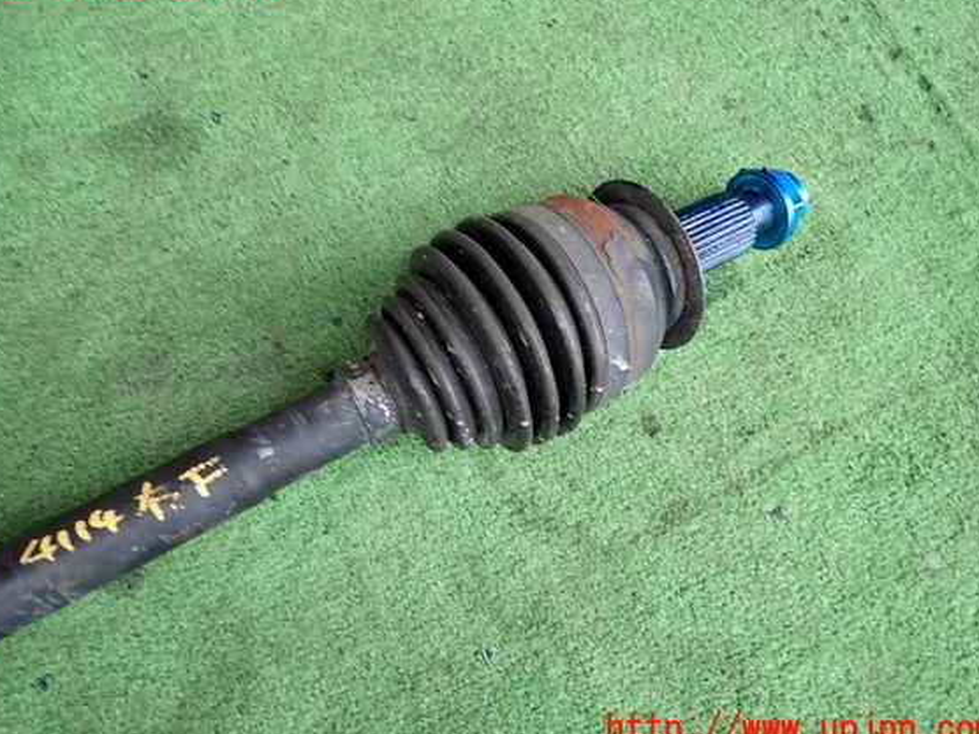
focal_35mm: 27
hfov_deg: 65.3
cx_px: 475
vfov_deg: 51.3
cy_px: 356
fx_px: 764
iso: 100
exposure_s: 1/50
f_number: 5.6
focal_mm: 4.5
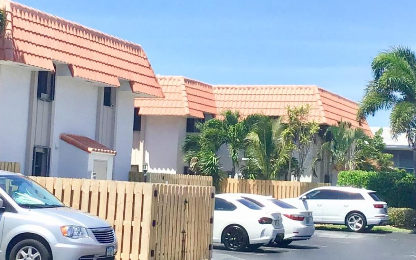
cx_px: 189
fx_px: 1020
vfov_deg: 14.5
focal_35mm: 90
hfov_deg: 23.0
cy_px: 65
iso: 25
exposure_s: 1/1253
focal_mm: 3.3
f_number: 2.4
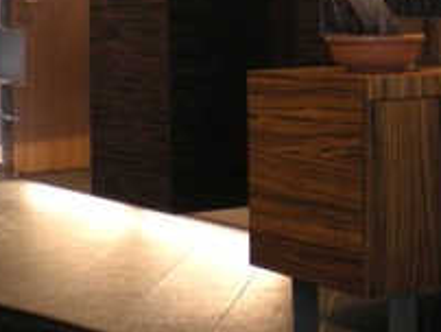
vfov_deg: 15.4
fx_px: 1199
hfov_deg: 20.8
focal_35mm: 94
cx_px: 164
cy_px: -25
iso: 64
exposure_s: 1/6.4
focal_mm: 6.3
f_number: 3.1
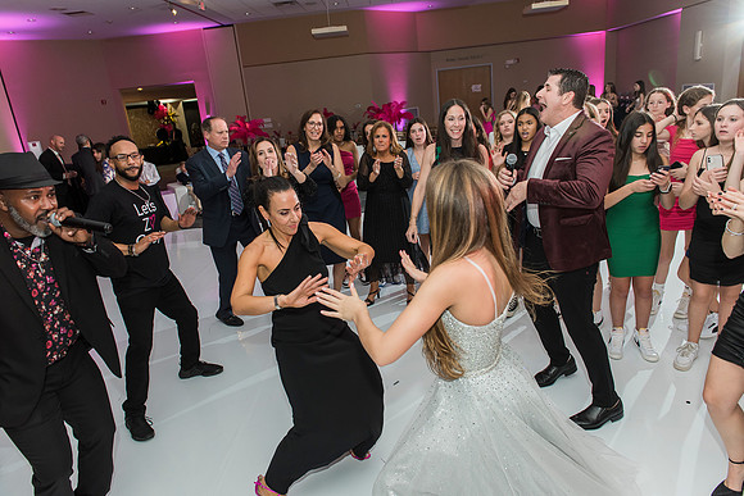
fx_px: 496
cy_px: 248
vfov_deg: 53.2
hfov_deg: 73.7
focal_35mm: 24
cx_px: 372
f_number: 4.5
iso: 1000
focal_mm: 24
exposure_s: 1/100
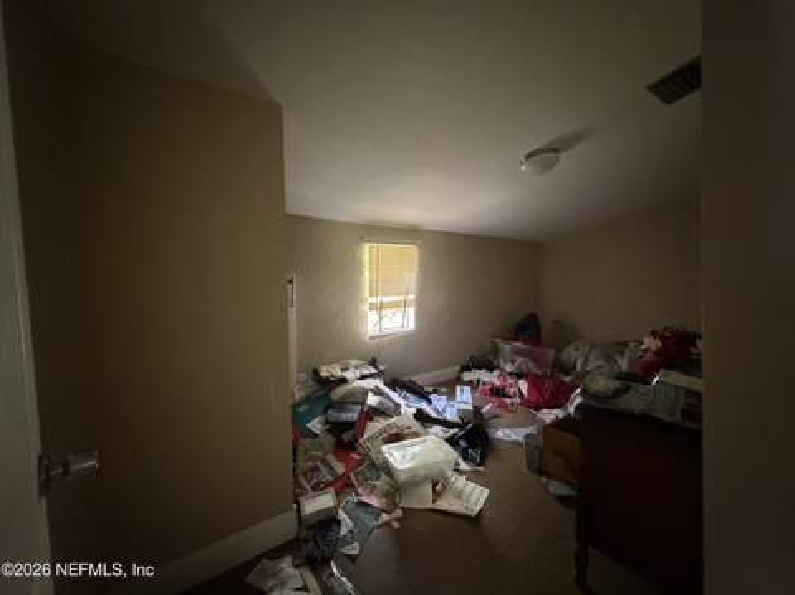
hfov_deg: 102.1
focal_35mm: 14
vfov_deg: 85.6
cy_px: 298
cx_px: 398
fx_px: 321
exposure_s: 1/32
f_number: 2.2
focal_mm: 2.22
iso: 1600
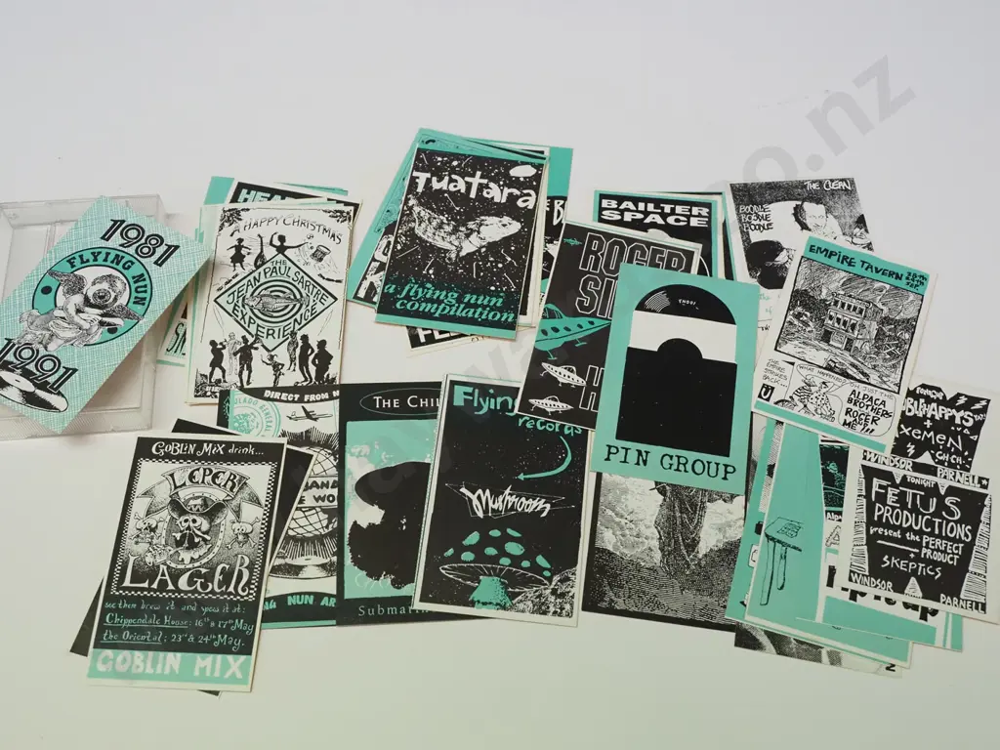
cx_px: 500
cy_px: 375
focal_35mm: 38
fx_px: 1098
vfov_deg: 37.7
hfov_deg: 49.0
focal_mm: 19
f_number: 5.6
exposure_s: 1/320
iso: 3200
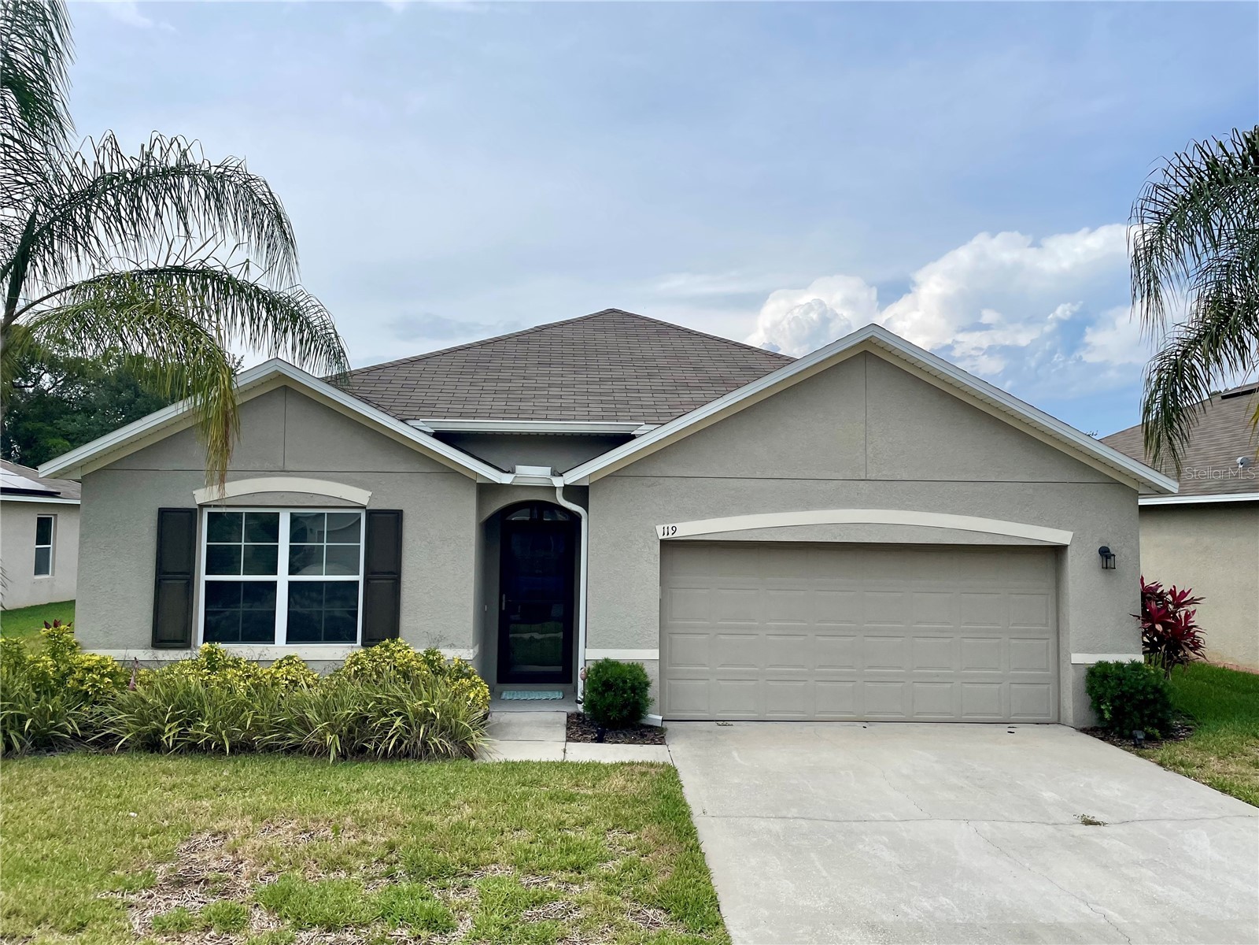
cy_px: 472
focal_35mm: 26
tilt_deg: +4.0
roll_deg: -0.5
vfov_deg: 53.1
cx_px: 630
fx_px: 946
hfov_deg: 67.3
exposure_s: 1/6494
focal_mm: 4.2
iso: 32
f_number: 1.6
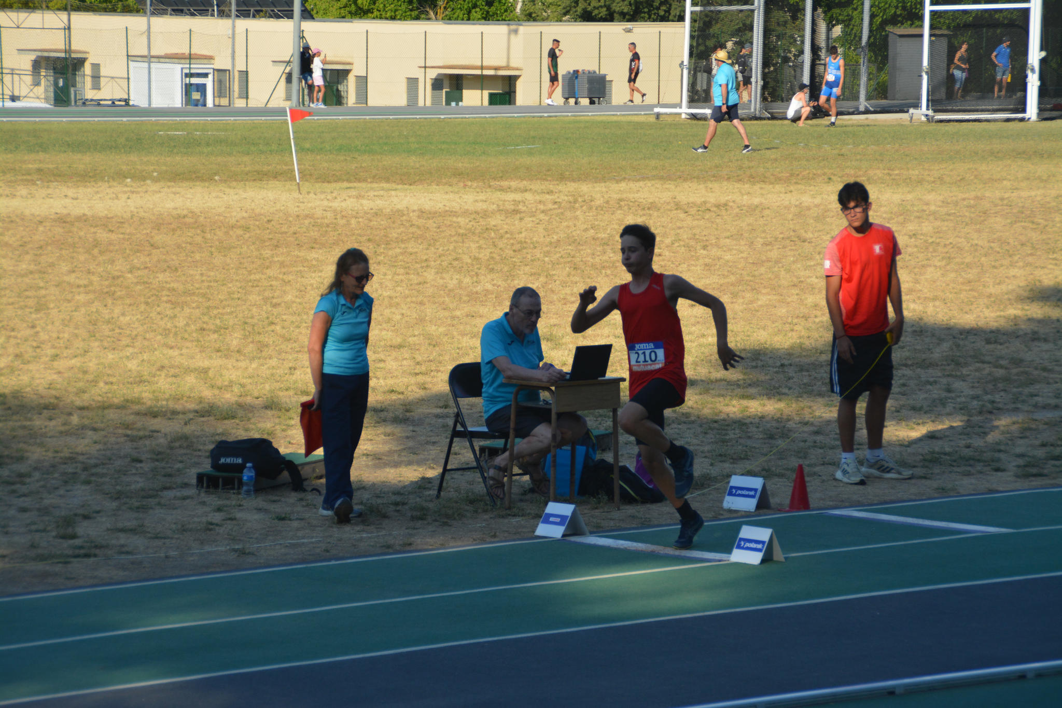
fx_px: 5309
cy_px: 354
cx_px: 531
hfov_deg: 11.4
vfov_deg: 7.6
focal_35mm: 180
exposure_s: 1/1600
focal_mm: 120
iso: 400
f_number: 6
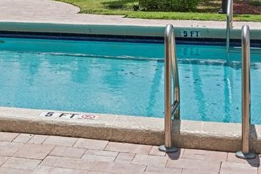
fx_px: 695
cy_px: -42
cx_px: -29
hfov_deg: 20.3
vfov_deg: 13.8
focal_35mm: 96
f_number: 11
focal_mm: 35
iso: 100
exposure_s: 1/200
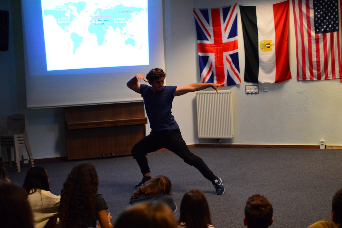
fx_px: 498
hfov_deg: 37.9
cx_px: 171
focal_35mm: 52
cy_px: 114
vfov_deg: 25.7
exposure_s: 1/100
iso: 1600
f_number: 1.8
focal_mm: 35
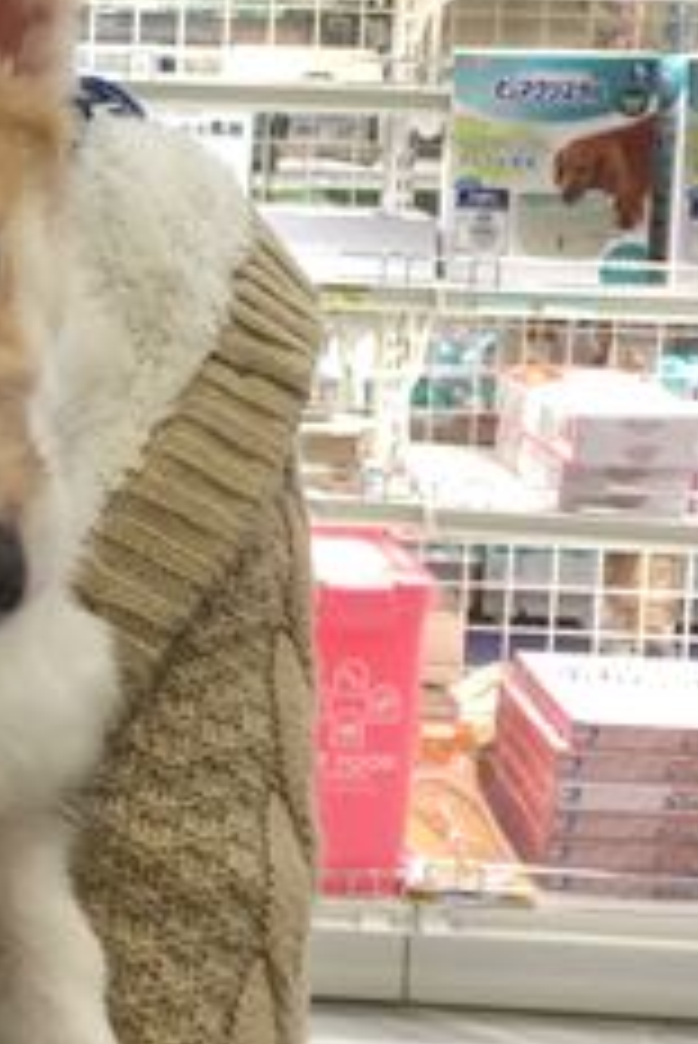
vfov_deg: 25.7
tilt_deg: -6.7
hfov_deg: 16.8
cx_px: -140
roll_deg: -1.1
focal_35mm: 78
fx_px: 2265
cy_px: 261
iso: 80
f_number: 2.2
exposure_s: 1/30
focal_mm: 4.15
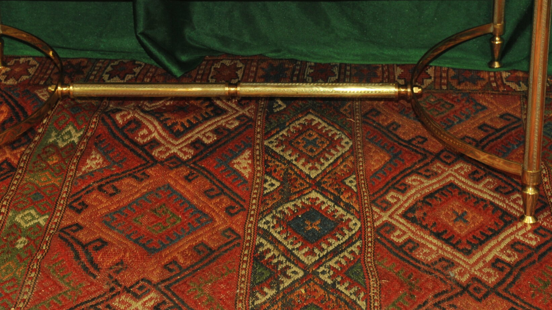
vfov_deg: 13.3
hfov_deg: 23.6
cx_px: 237
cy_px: 28
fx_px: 1317
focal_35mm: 90
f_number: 8
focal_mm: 55
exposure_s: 1/60
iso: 1250
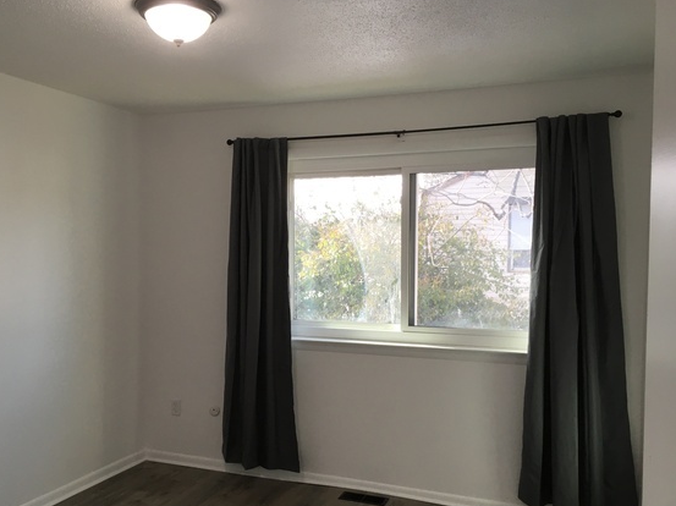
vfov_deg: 40.6
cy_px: 282
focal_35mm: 35
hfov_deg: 52.4
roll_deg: +0.2
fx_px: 683
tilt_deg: -1.8
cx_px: 276
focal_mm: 4.15
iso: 25
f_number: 2.2
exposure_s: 1/40
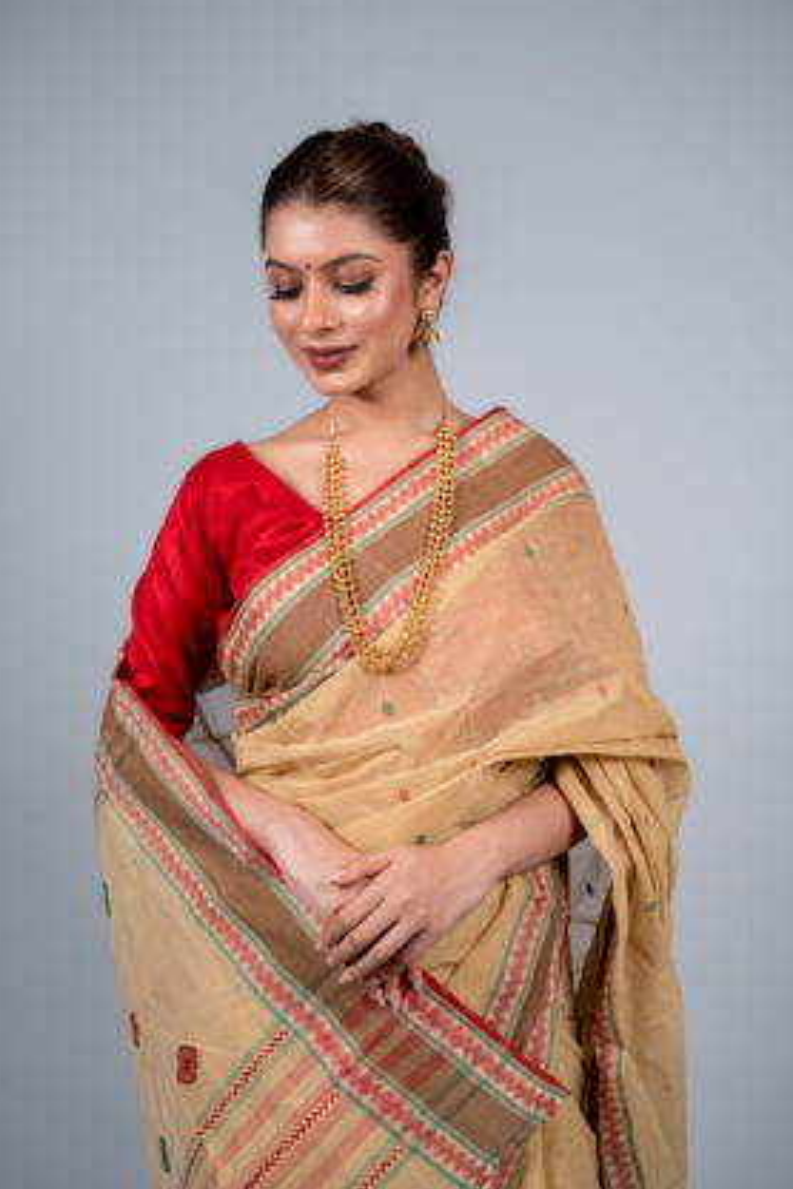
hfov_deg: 25.1
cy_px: 602
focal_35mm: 54
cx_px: 405
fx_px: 1784
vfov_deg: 36.9
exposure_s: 1/800
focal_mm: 50
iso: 500
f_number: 2.8
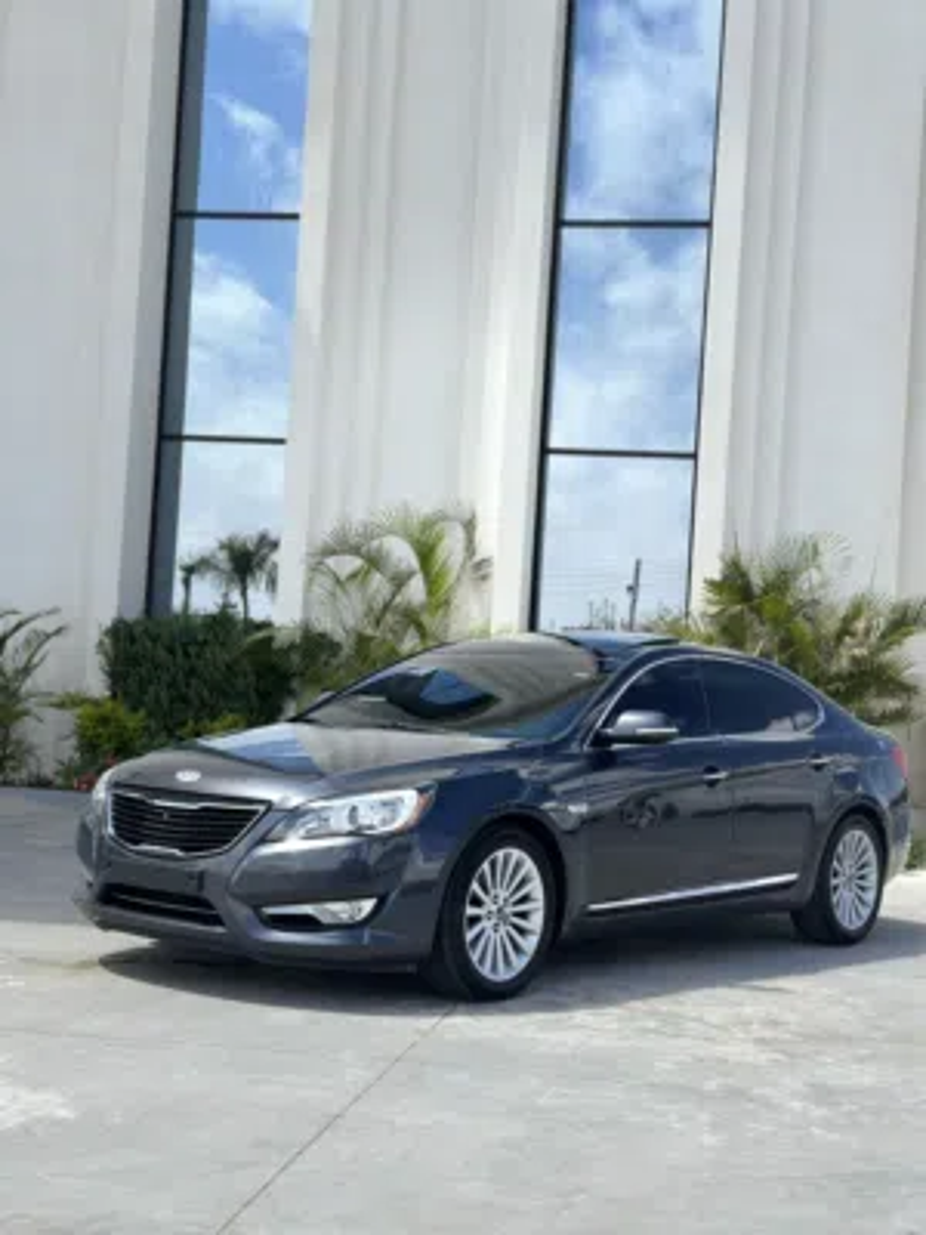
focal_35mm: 48
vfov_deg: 39.7
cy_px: 618
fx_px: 1712
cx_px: 463
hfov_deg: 30.3
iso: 100
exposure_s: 1/4016
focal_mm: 6.86
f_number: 1.78
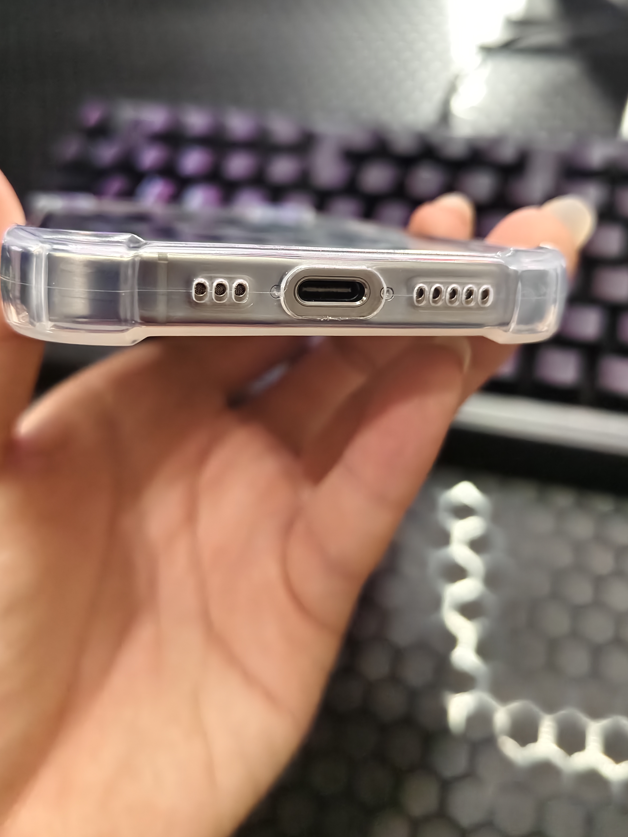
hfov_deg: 46.6
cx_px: 363
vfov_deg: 59.3
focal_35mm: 30
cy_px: 321
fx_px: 726
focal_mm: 5.56
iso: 1847
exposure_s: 1/277
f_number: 1.88
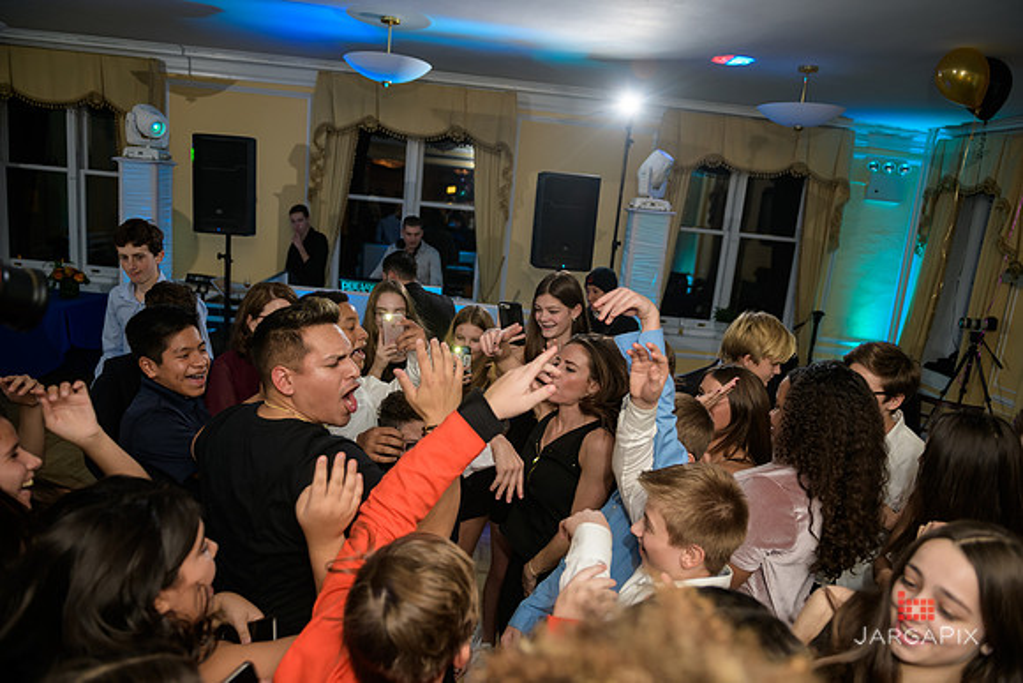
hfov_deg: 73.7
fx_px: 682
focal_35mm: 24
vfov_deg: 53.2
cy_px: 342
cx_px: 512
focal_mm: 24
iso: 400
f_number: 3.2
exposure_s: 1/125
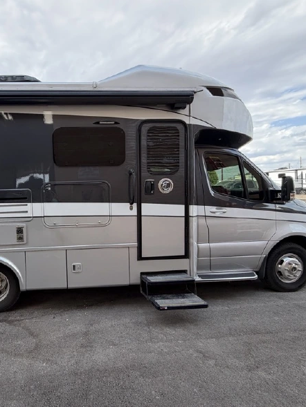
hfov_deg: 62.6
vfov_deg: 84.7
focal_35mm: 19
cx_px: 60
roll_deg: +3.0
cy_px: 202
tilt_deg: -2.0
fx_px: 224
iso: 64
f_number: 2.2
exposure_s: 1/502
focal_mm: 2.22
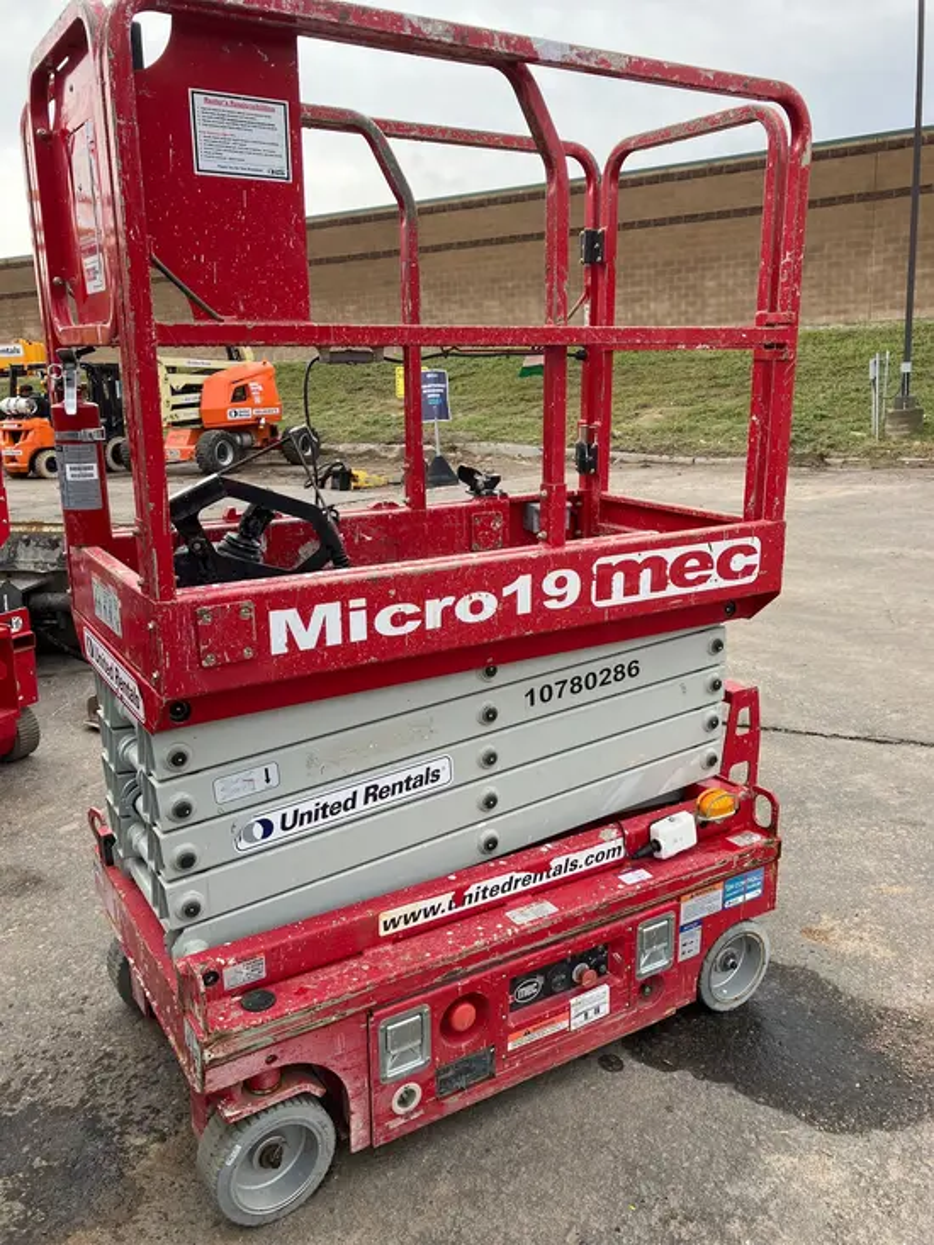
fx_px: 1007
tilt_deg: -12.9
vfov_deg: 63.4
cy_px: 622
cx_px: 467
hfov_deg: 49.8
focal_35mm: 28
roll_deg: +3.0
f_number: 1.8
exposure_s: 1/534
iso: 32
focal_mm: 3.99
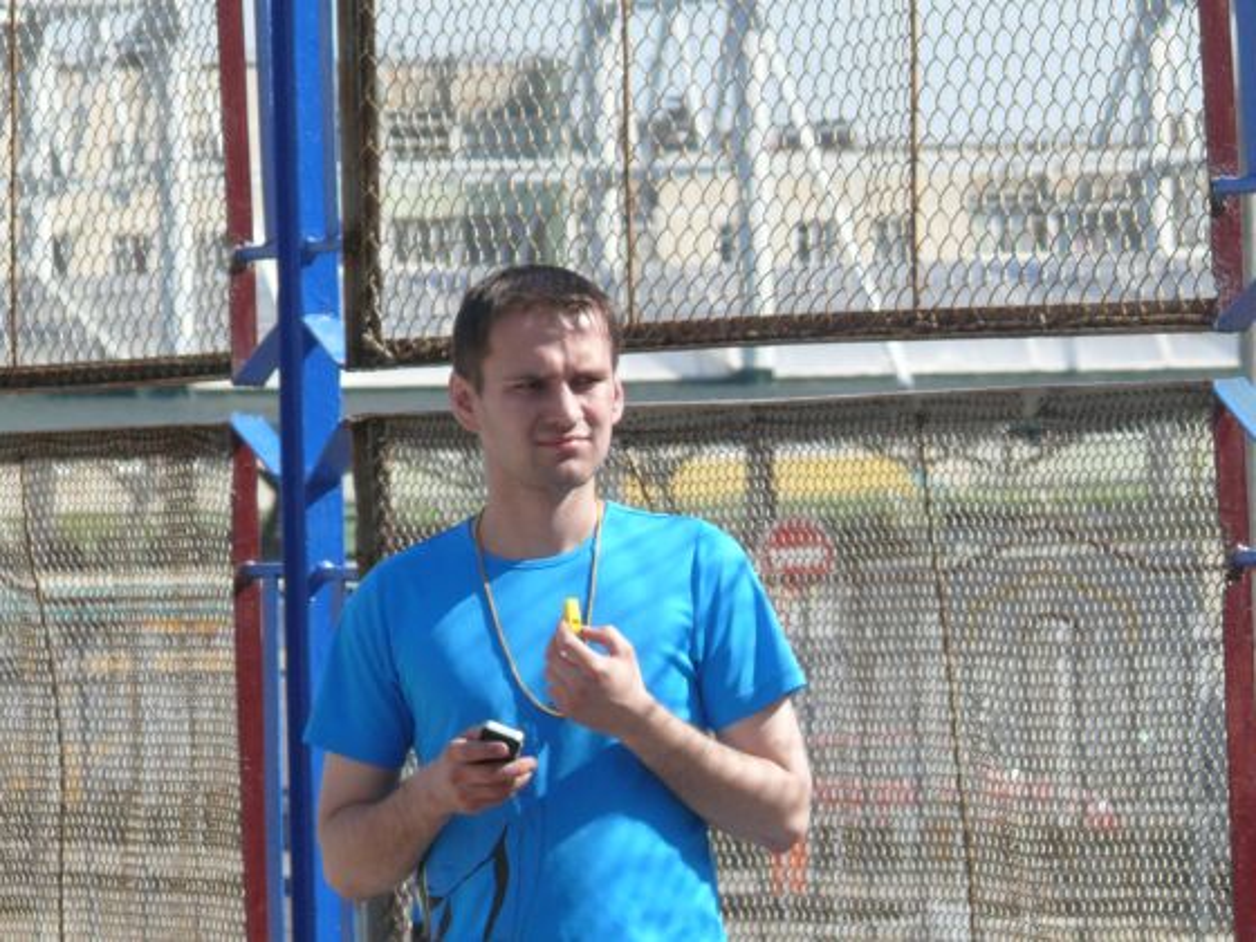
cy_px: 471
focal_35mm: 415
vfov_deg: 3.6
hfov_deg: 4.8
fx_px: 15058
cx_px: 628
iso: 100
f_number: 5.6
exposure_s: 1/320
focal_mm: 49.2
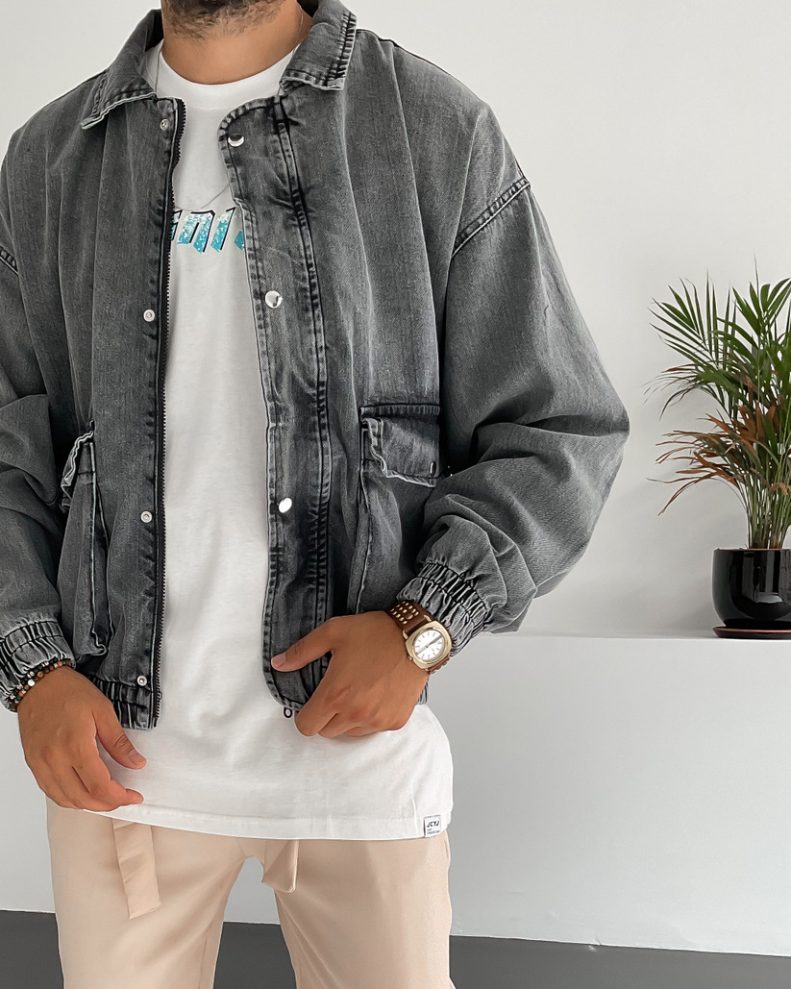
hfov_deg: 33.6
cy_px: 729
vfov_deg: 40.9
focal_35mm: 44
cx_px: 216
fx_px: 1288
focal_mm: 3
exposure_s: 1/120
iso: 50
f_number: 1.8
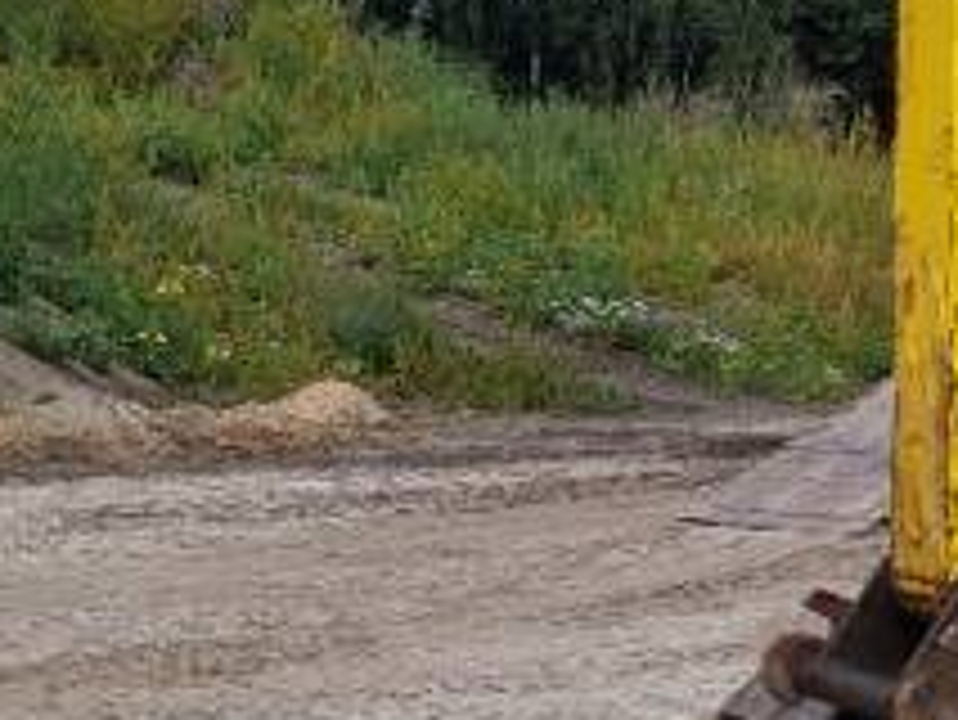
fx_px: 3323
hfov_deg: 14.8
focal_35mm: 120
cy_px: 112
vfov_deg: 12.3
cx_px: -648
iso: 25
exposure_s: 1/1153
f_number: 1.8
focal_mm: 5.23
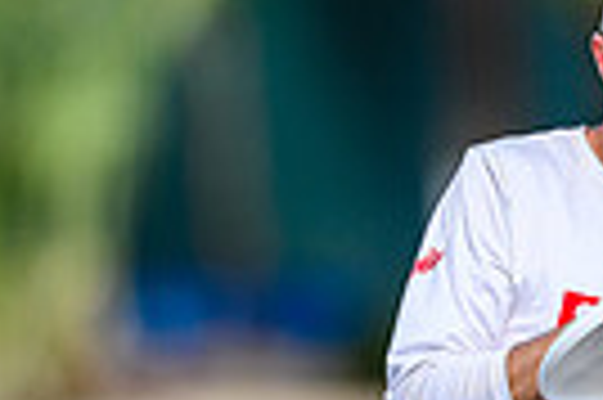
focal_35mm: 1734
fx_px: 29009
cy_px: 613
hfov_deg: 1.2
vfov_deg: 0.8
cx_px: 288
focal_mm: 400
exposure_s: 1/1600
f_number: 3.2
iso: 100
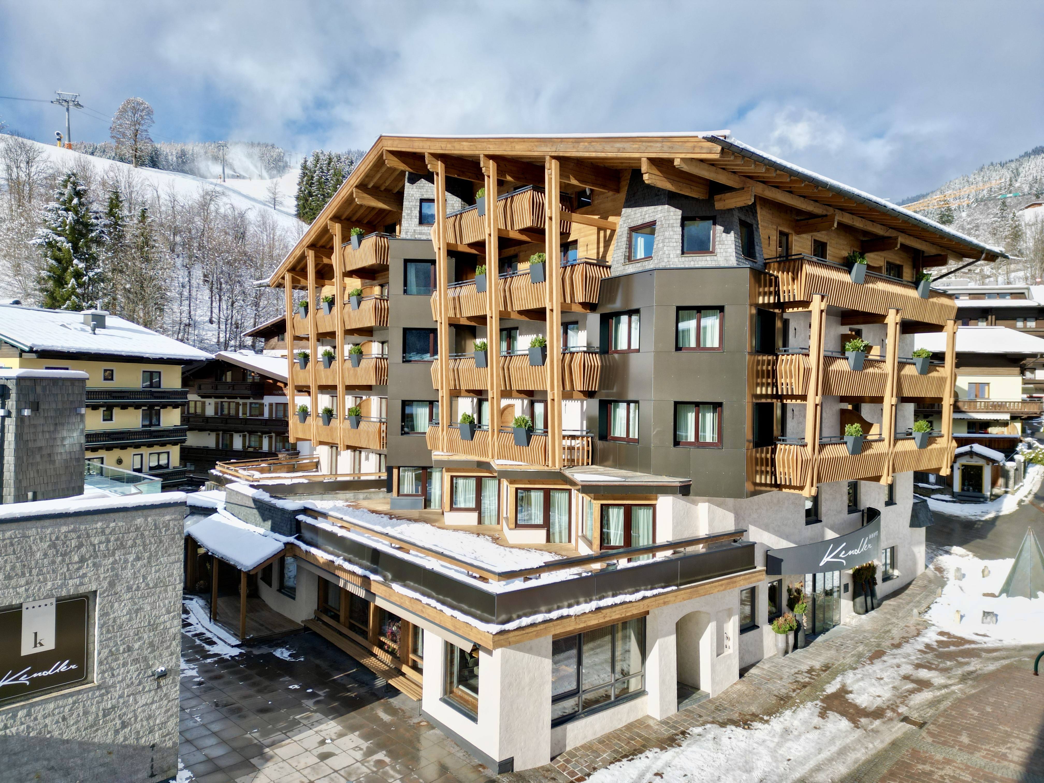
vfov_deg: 56.8
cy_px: 392
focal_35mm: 24
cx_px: 522
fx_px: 724
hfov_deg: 71.6
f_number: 1.7
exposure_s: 1/2500
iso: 110
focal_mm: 6.72
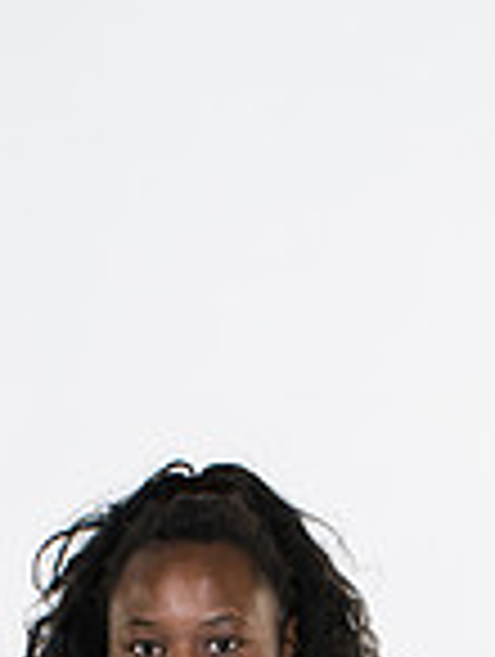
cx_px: 238
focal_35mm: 381
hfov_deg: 3.9
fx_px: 7243
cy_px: 1008
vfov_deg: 5.1
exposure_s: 1/160
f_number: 6.3
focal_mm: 86
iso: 200
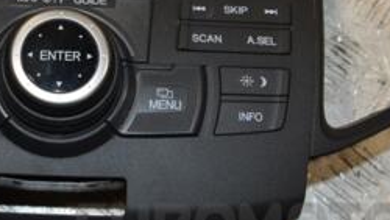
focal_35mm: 94
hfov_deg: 22.1
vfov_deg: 12.8
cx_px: 47
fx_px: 975
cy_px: 19
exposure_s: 1/200
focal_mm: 25
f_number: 9
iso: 800
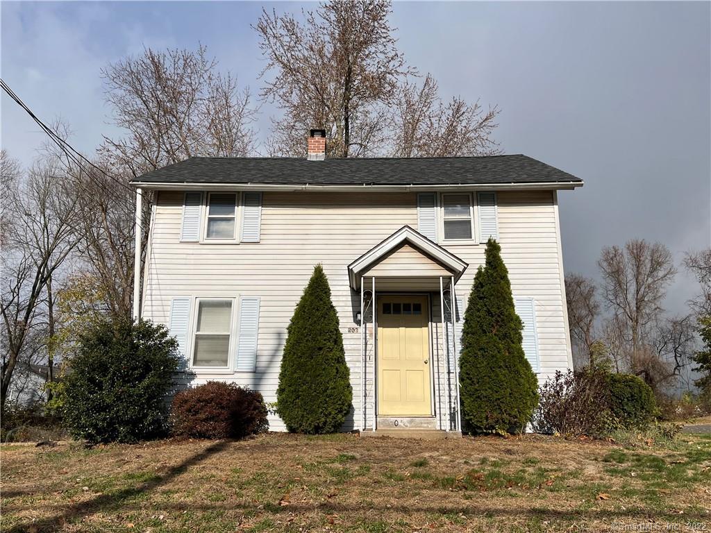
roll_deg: +0.5
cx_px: 356
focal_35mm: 26
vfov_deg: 53.1
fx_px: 534
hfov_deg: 67.3
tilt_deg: +16.3
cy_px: 266
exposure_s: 1/8403
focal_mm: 5.1
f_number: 1.6
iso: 50
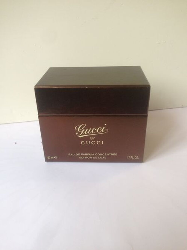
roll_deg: -3.1
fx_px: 238
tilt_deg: -28.8
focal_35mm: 33
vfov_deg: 55.3
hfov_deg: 43.0
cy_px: 125
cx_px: 94
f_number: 2.4
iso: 64
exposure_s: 1/60
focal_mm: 4.12
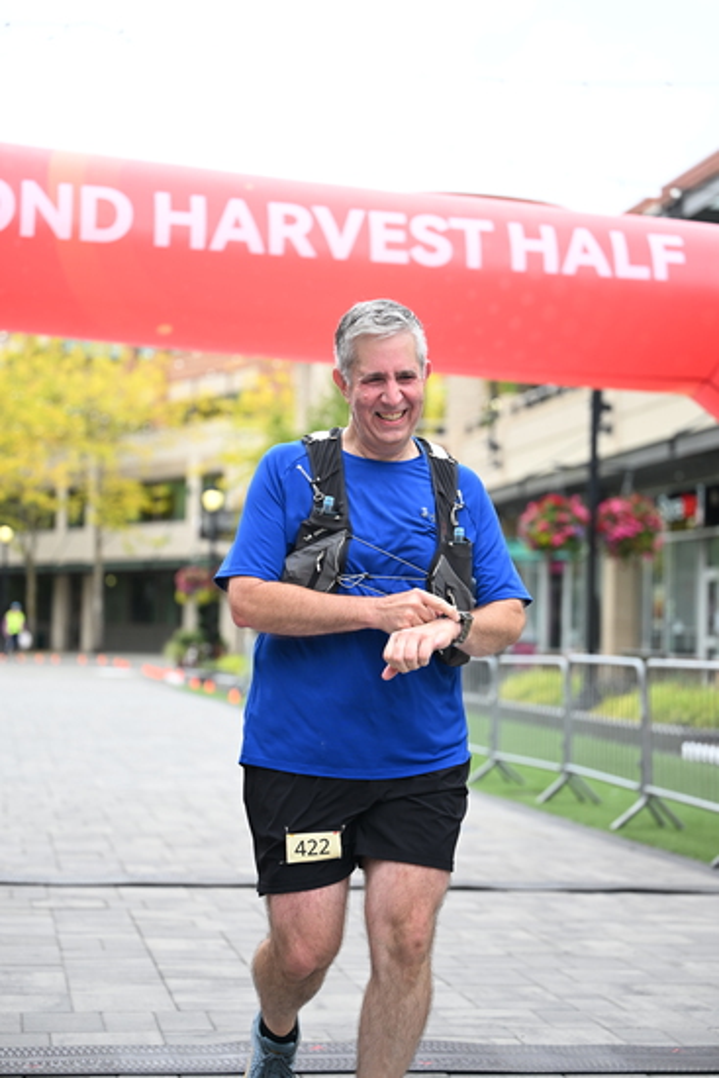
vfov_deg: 28.8
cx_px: 360
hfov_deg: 19.5
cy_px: 539
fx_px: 2096
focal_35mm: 70
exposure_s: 1/1000
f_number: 2.8
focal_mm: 70
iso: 400
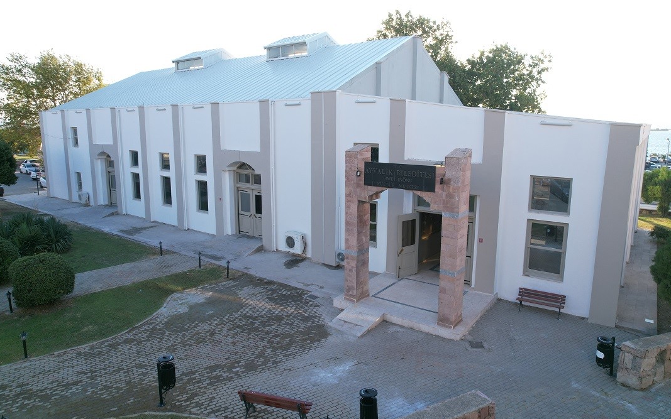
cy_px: 193
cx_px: 339
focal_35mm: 23
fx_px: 421
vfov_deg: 52.9
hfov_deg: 77.2
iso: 100
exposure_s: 1/320
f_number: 2.8
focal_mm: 8.38
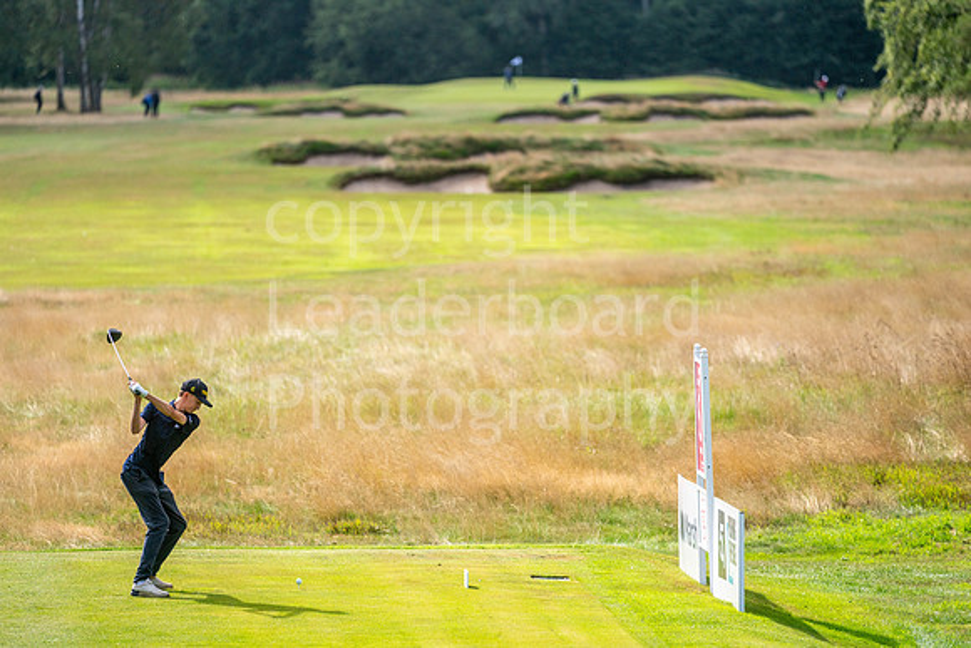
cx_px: 486
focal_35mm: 300
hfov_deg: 6.9
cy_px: 324
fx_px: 8093
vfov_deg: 4.6
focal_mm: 300
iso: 320
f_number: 4
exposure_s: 1/3200
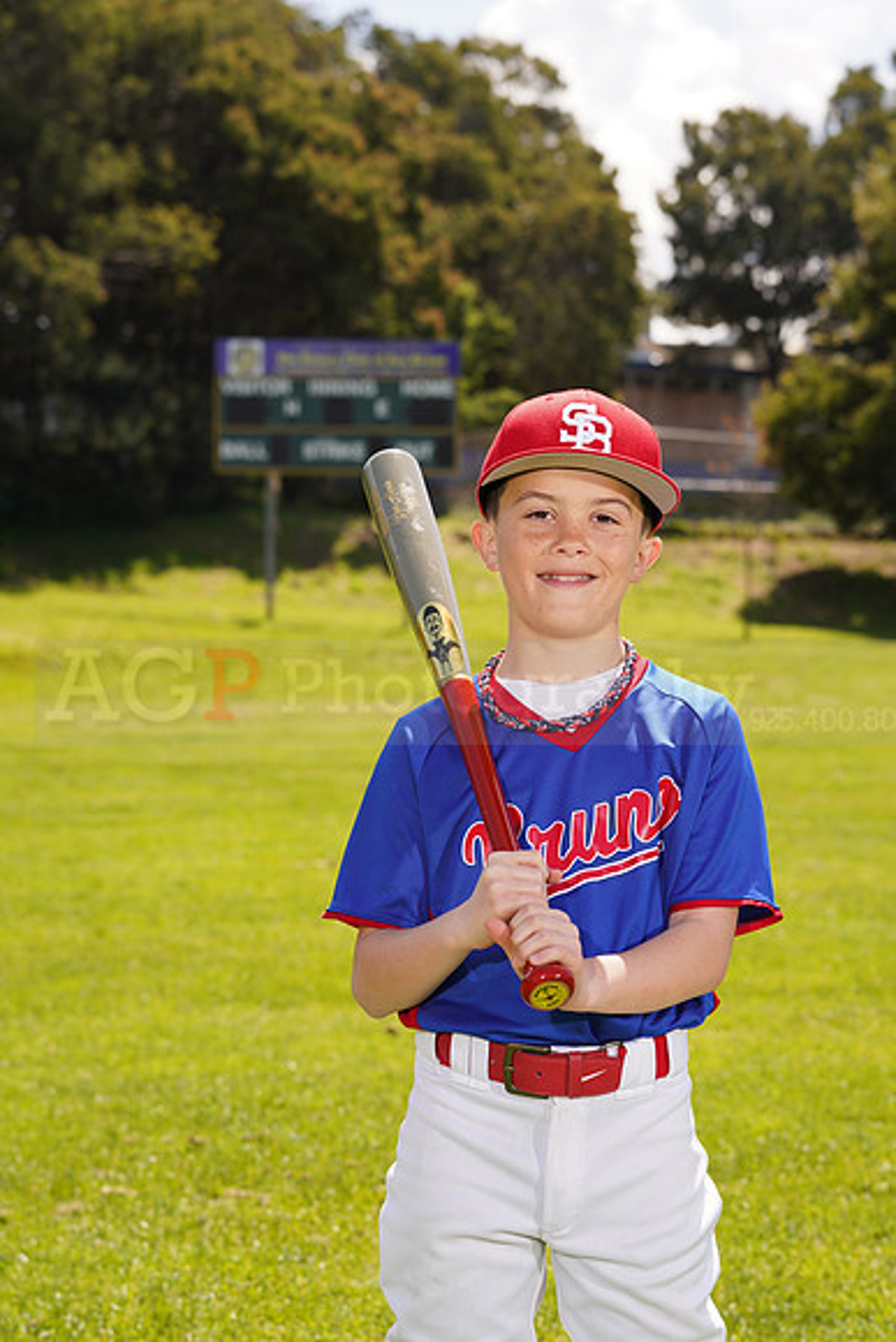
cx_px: 448
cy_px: 671
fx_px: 3731
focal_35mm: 100
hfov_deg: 13.7
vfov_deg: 20.4
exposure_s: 1/160
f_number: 9
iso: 100
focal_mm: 100
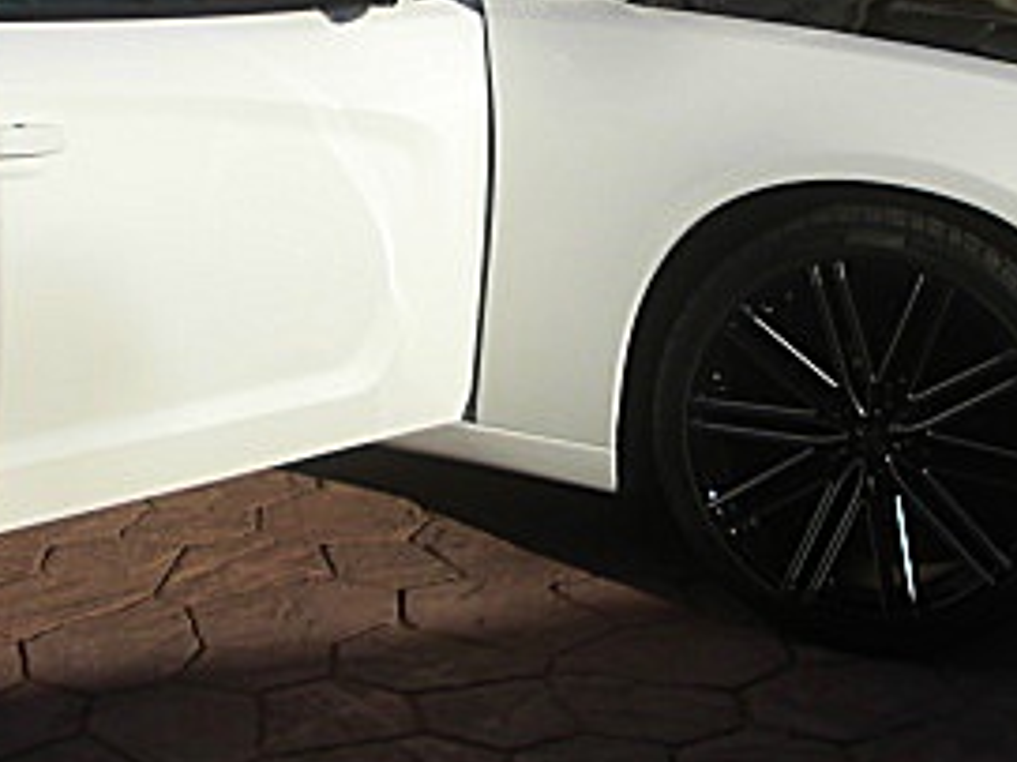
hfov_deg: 23.0
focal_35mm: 85
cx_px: 394
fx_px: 2496
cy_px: 169
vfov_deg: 17.2
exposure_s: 1/200
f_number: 7.9
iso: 50
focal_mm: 6.3
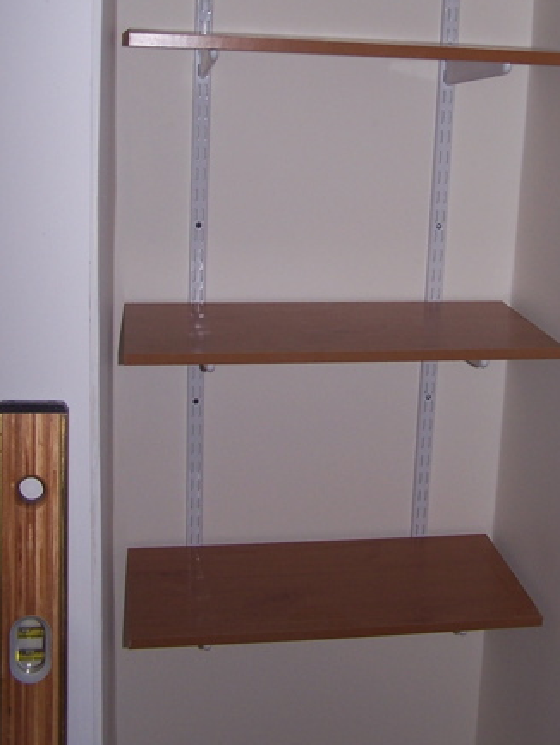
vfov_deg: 34.0
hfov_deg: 26.0
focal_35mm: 56
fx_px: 1207
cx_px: 356
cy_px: 237
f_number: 2.8
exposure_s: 1/60
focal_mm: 6.3
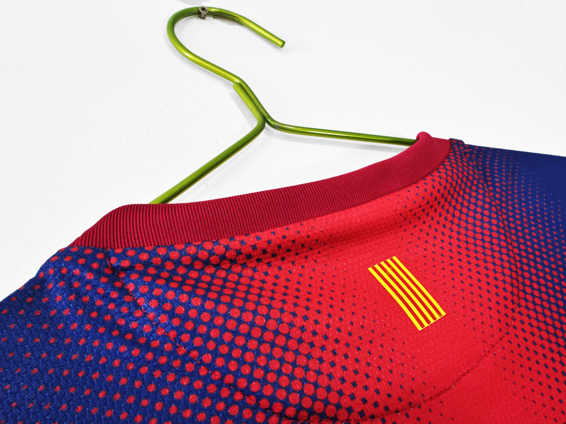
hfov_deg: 73.9
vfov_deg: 58.9
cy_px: 212
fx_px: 376
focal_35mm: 23
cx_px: 283
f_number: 2.2
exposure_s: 1/50
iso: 122
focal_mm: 2.59
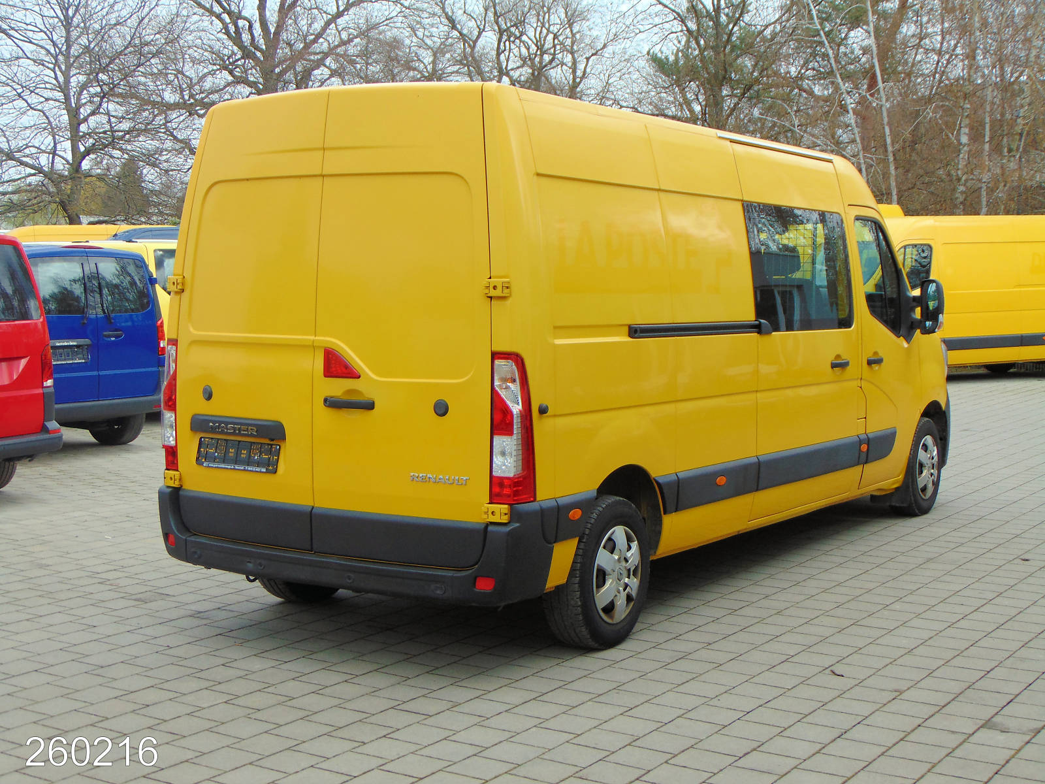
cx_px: 522
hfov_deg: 38.2
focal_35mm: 50
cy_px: 392
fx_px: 1509
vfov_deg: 29.1
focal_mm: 9
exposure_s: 1/400
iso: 80
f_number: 3.5
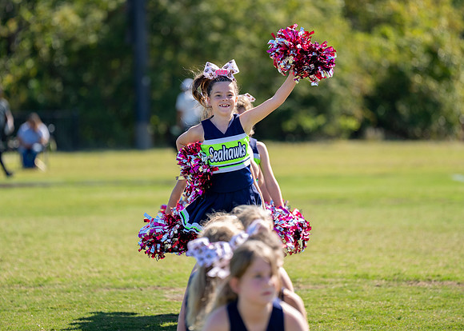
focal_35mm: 220
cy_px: 143
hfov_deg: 9.1
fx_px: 2903
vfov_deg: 6.5
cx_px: 213
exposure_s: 1/2000
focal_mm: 185
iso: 200
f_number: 2.8
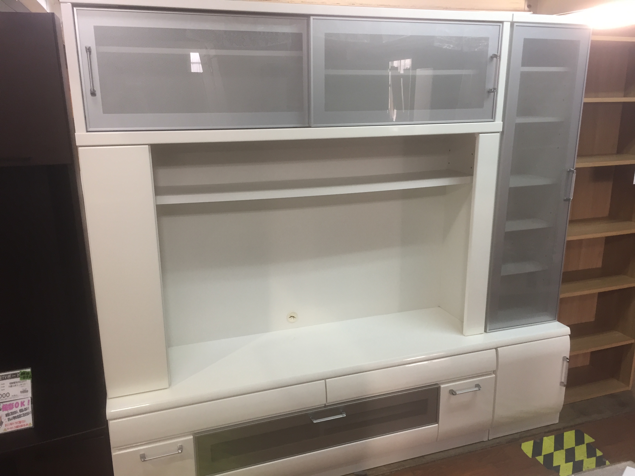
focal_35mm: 29
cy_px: 238
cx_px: 318
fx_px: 532
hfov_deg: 61.7
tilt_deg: -14.7
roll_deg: +0.3
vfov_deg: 48.2
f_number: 2.2
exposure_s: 1/30
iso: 64
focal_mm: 4.15
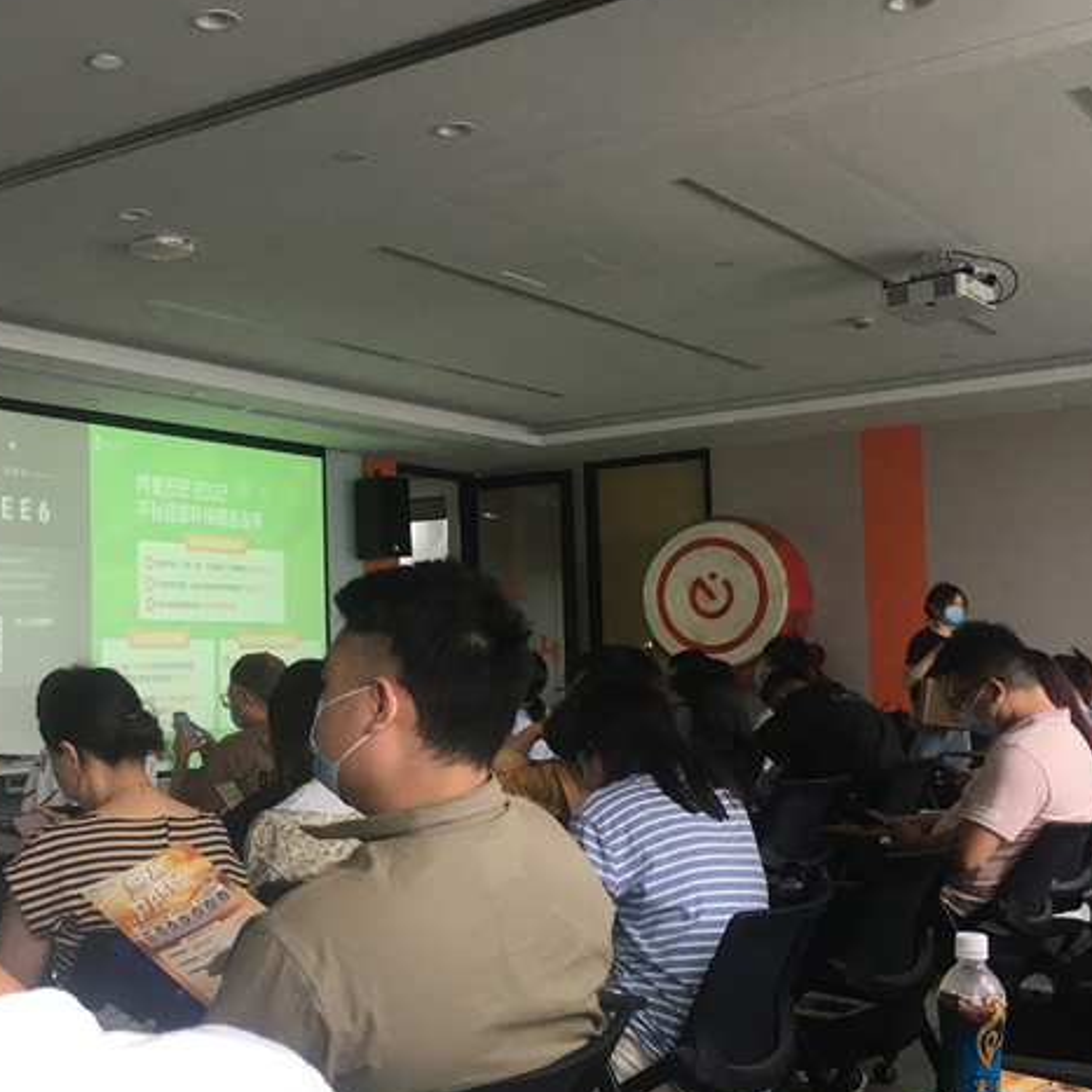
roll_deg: -0.3
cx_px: 377
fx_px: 1570
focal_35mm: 44
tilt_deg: +6.7
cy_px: 591
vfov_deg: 38.3
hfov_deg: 38.0
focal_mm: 4.15
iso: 32
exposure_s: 1/33
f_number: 2.2
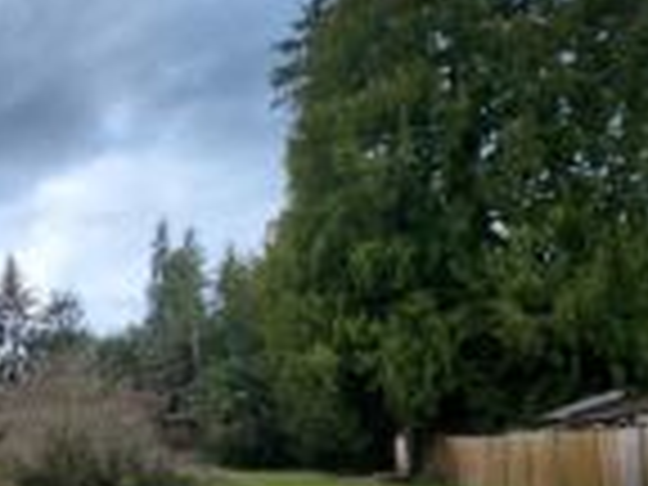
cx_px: -202
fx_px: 674
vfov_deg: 37.6
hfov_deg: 34.9
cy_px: 418
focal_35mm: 36
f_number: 2.2
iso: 32
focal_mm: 1.74
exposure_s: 1/357
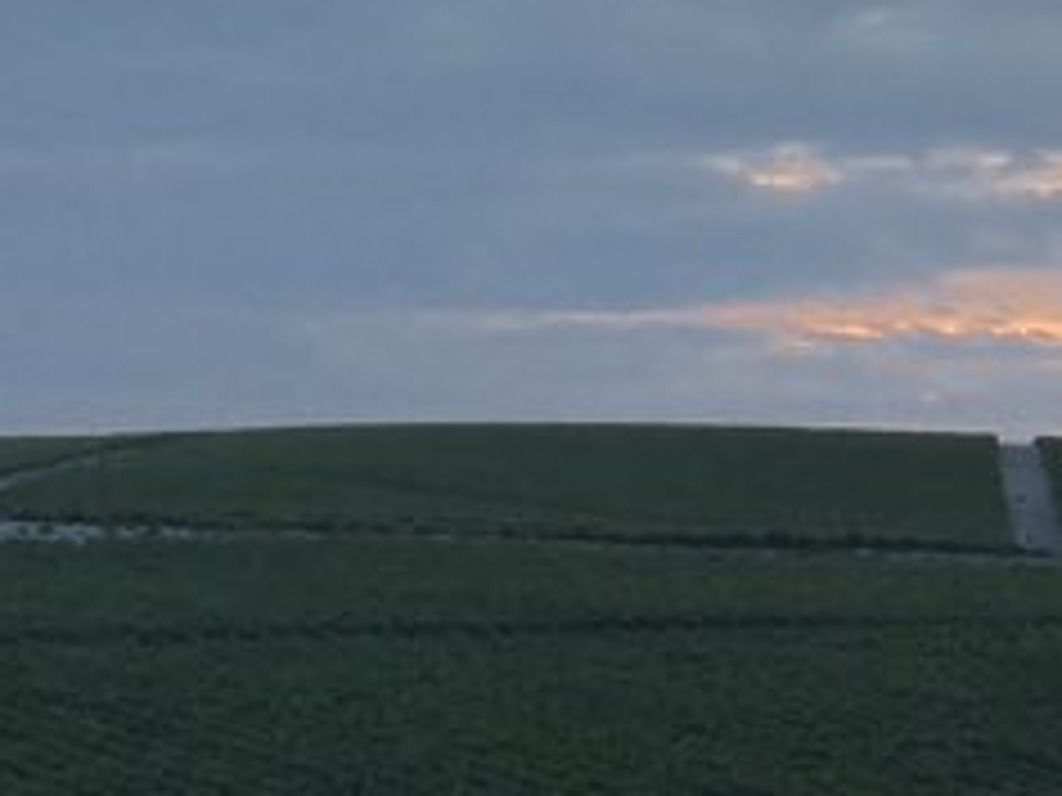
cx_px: 900
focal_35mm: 166
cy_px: 387
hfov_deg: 11.8
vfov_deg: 8.9
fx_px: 5093
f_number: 3.3
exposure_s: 1/100
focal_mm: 4.9
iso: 200
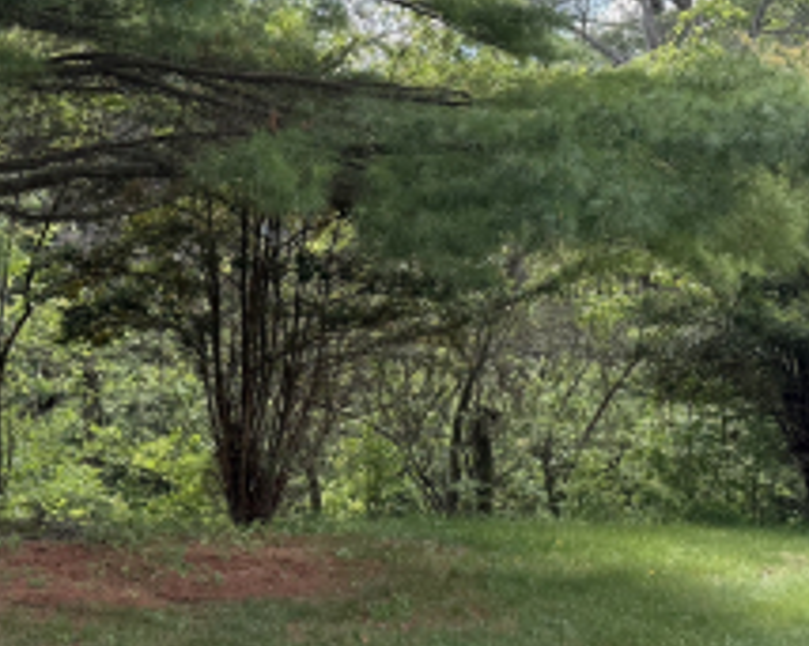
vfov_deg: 20.5
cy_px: 57
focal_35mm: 73
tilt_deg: +12.0
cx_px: 376
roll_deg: +0.2
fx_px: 1747
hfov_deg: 26.1
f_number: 1.78
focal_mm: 6.76
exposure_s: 1/772
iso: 100
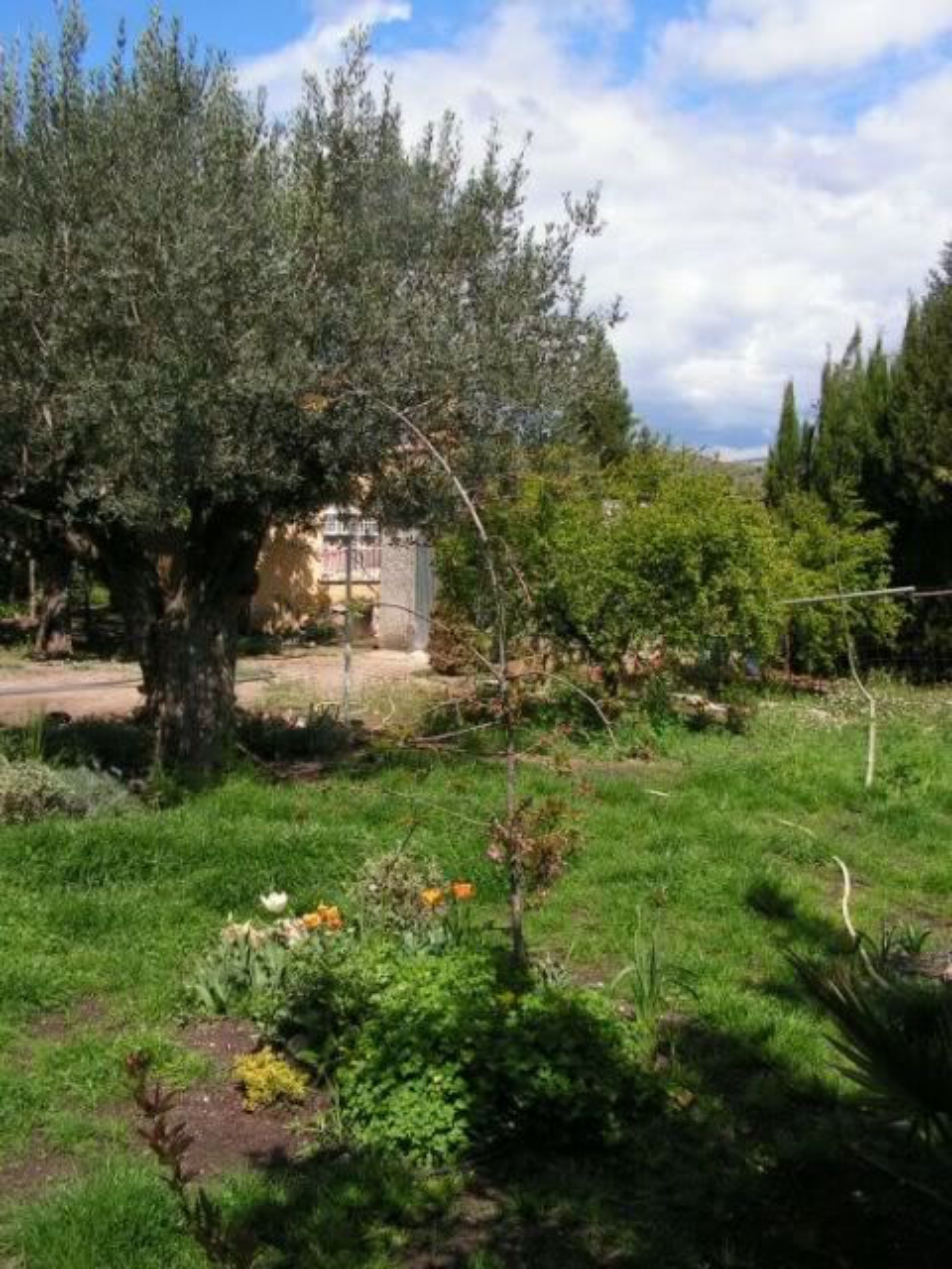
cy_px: 634
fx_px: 1320
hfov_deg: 39.7
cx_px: 476
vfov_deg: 51.4
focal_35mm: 36
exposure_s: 1/400
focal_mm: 6
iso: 64
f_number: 4.8
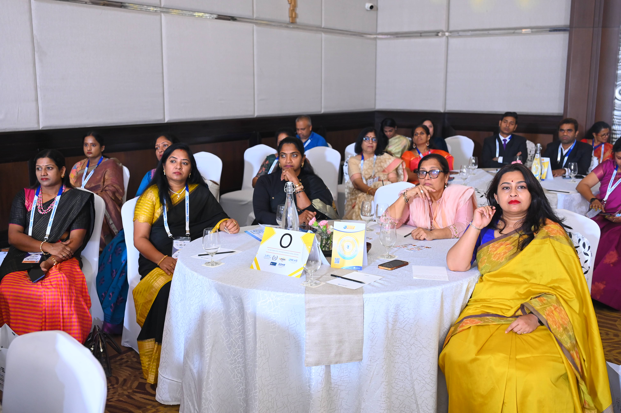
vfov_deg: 35.9
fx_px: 638
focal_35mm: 37
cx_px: 310
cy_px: 206
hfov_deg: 51.9
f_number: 4
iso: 1600
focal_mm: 37
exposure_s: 1/160
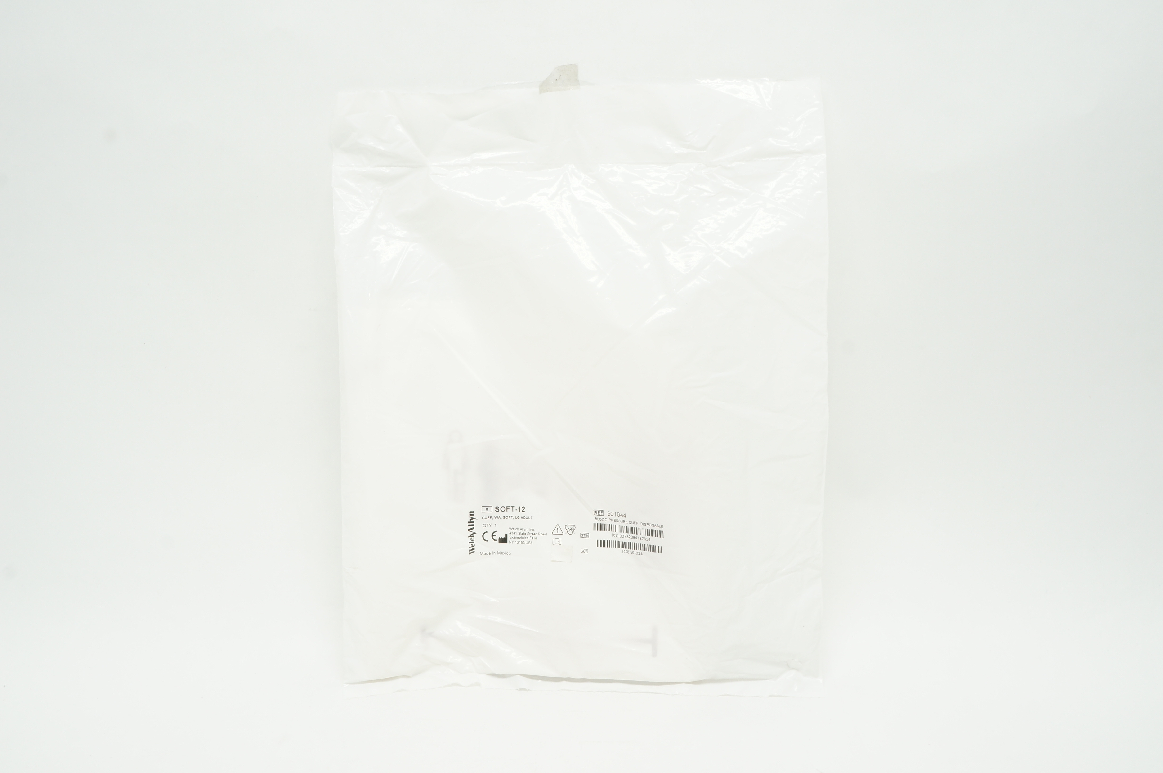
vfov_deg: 43.5
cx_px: 582
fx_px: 968
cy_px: 386
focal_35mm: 30
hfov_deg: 62.0
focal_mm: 20
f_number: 13
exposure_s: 1/13
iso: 400
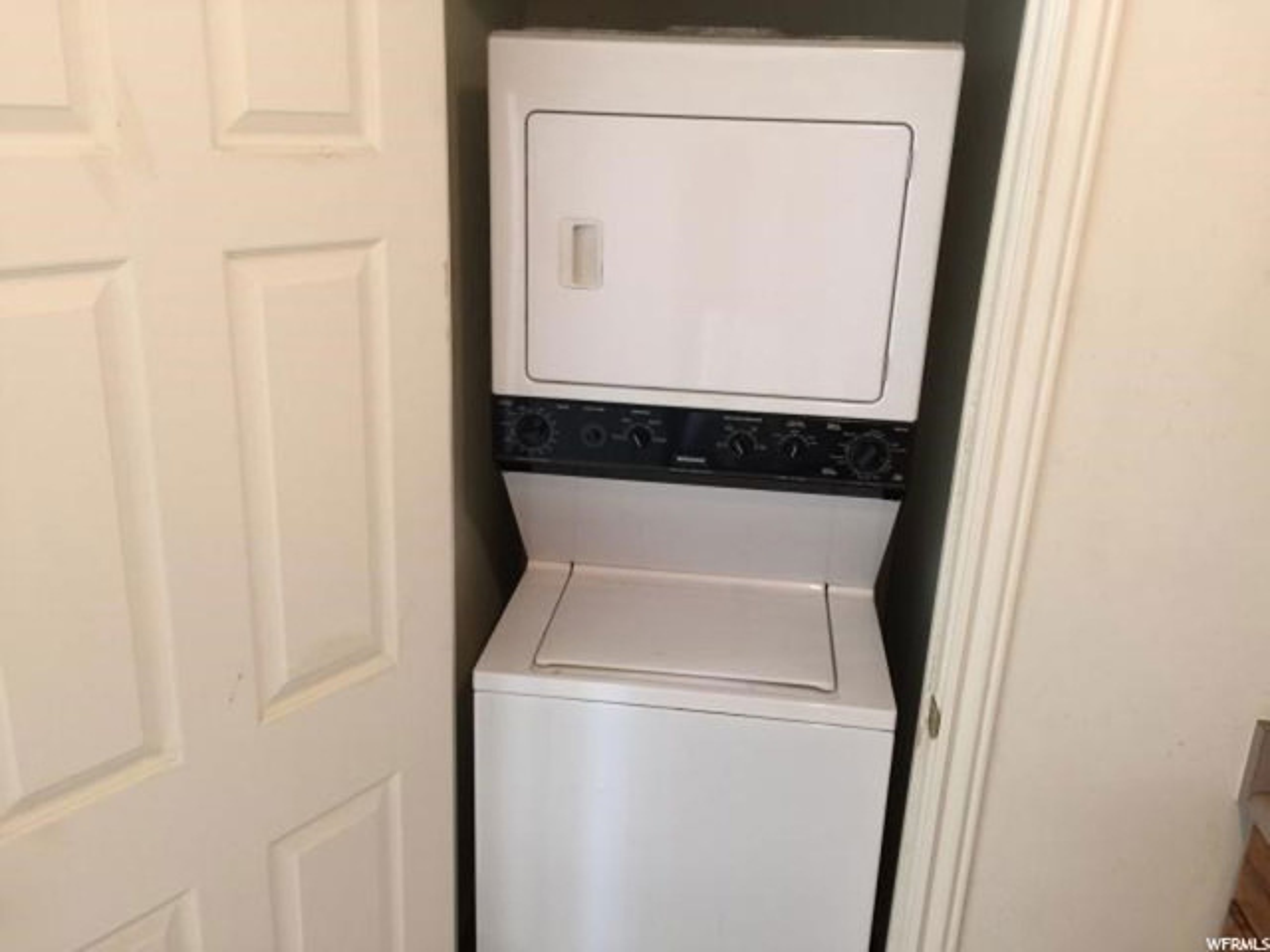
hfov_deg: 61.7
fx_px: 1064
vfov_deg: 48.2
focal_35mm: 29
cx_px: 635
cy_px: 476
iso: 64
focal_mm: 4.15
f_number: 2.2
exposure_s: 1/15
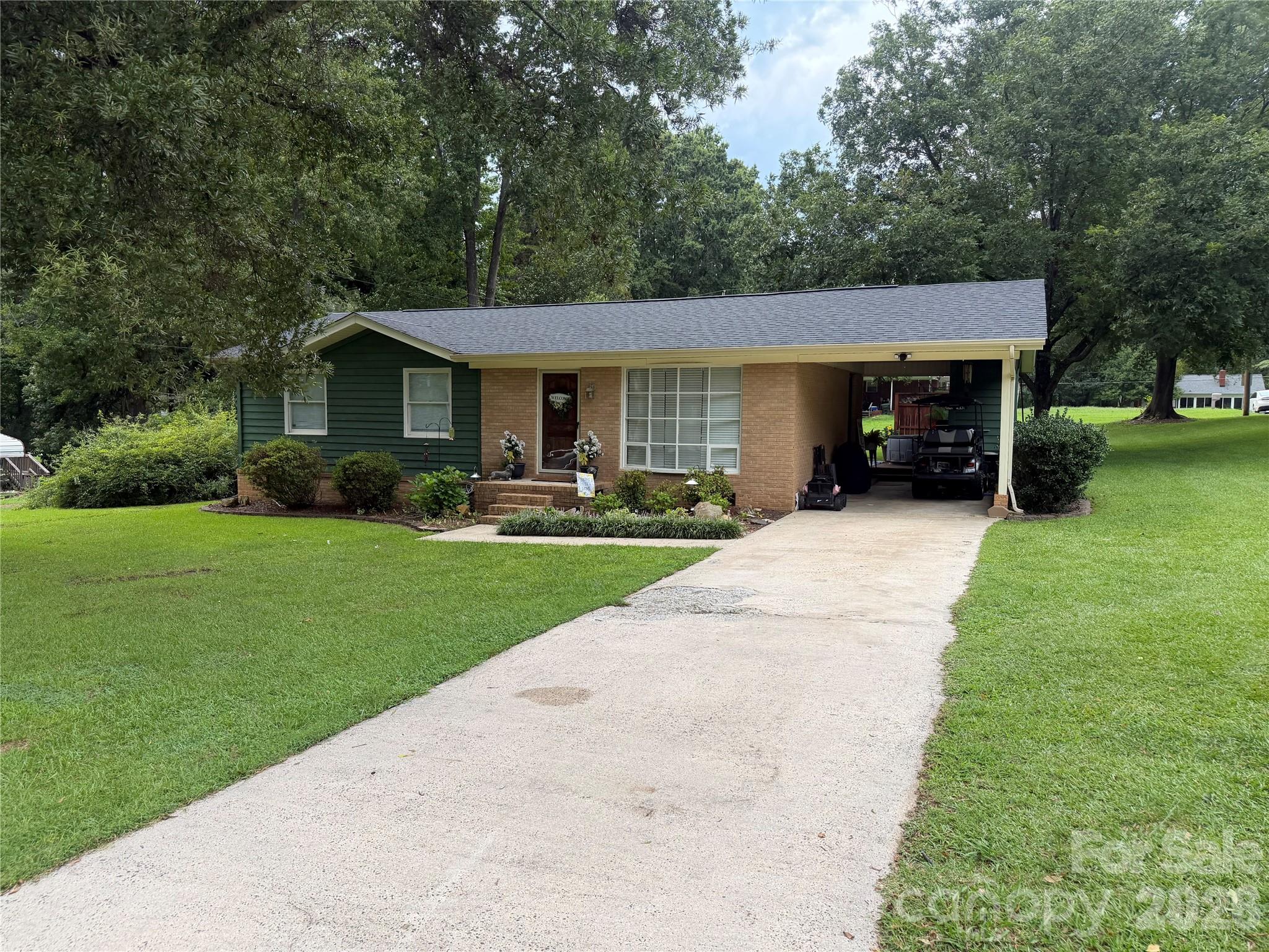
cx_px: 634
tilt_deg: -4.9
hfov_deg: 71.6
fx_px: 880
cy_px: 476
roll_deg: -0.1
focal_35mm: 24
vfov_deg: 56.8
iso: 100
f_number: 1.78
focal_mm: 6.76
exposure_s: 1/858
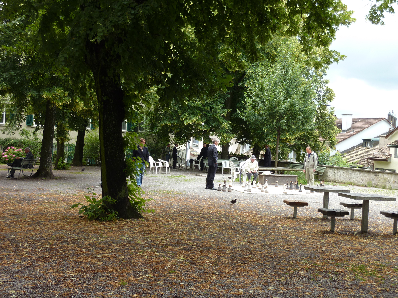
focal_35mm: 48
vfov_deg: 30.3
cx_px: 199
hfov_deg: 39.7
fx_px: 552
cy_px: 149
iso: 80
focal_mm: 7.9
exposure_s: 1/80
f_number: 3.8
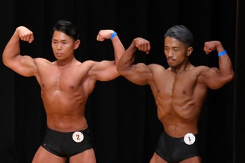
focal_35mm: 517
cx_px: 52
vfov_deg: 2.7
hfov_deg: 4.0
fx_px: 3518
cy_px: 151
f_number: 5.6
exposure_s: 1/400
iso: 4000
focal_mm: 180
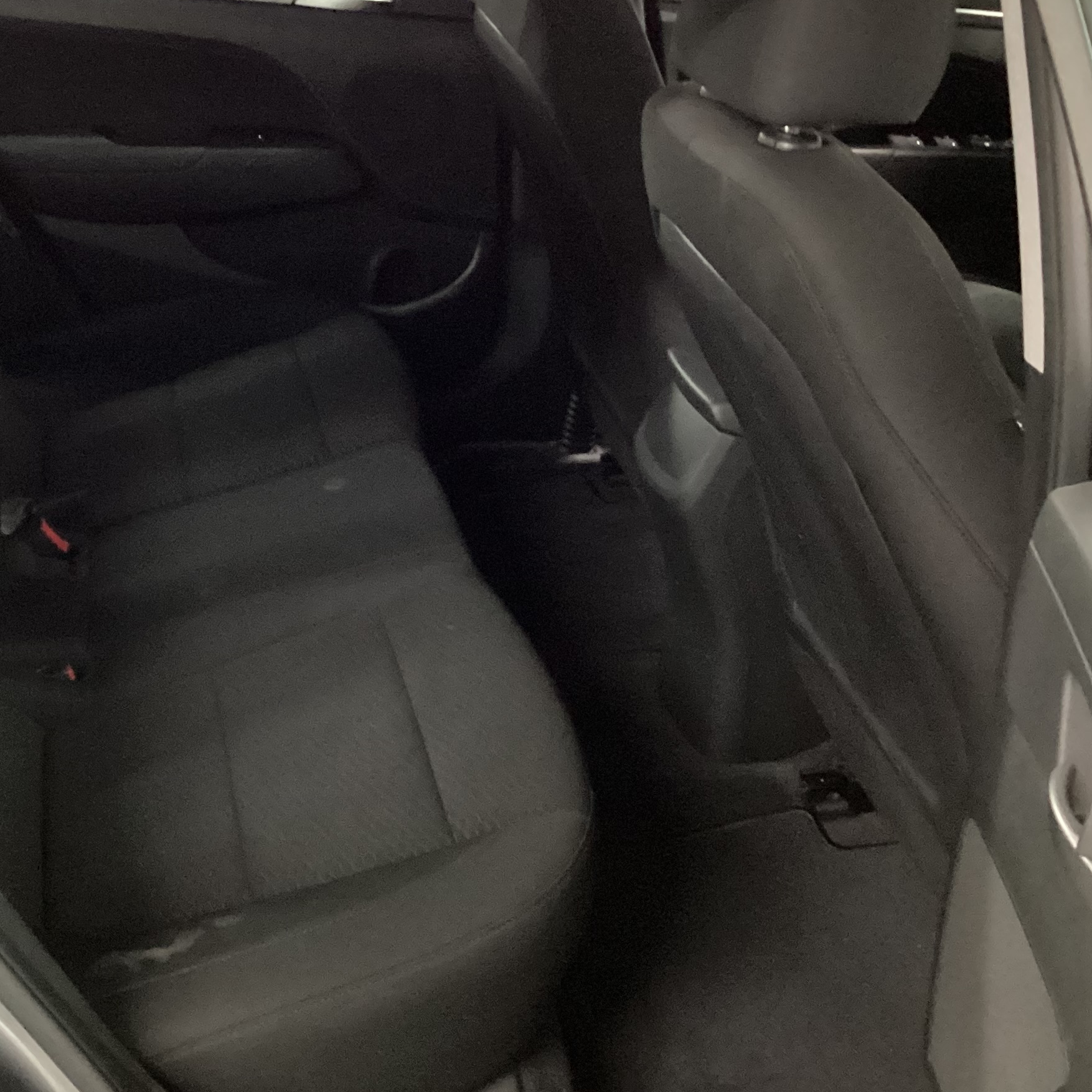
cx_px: 338
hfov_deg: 33.0
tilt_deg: -29.2
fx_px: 1820
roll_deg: -1.3
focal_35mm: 51
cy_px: 466
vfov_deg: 33.3
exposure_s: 1/20
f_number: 2.4
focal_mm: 3.3
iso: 640
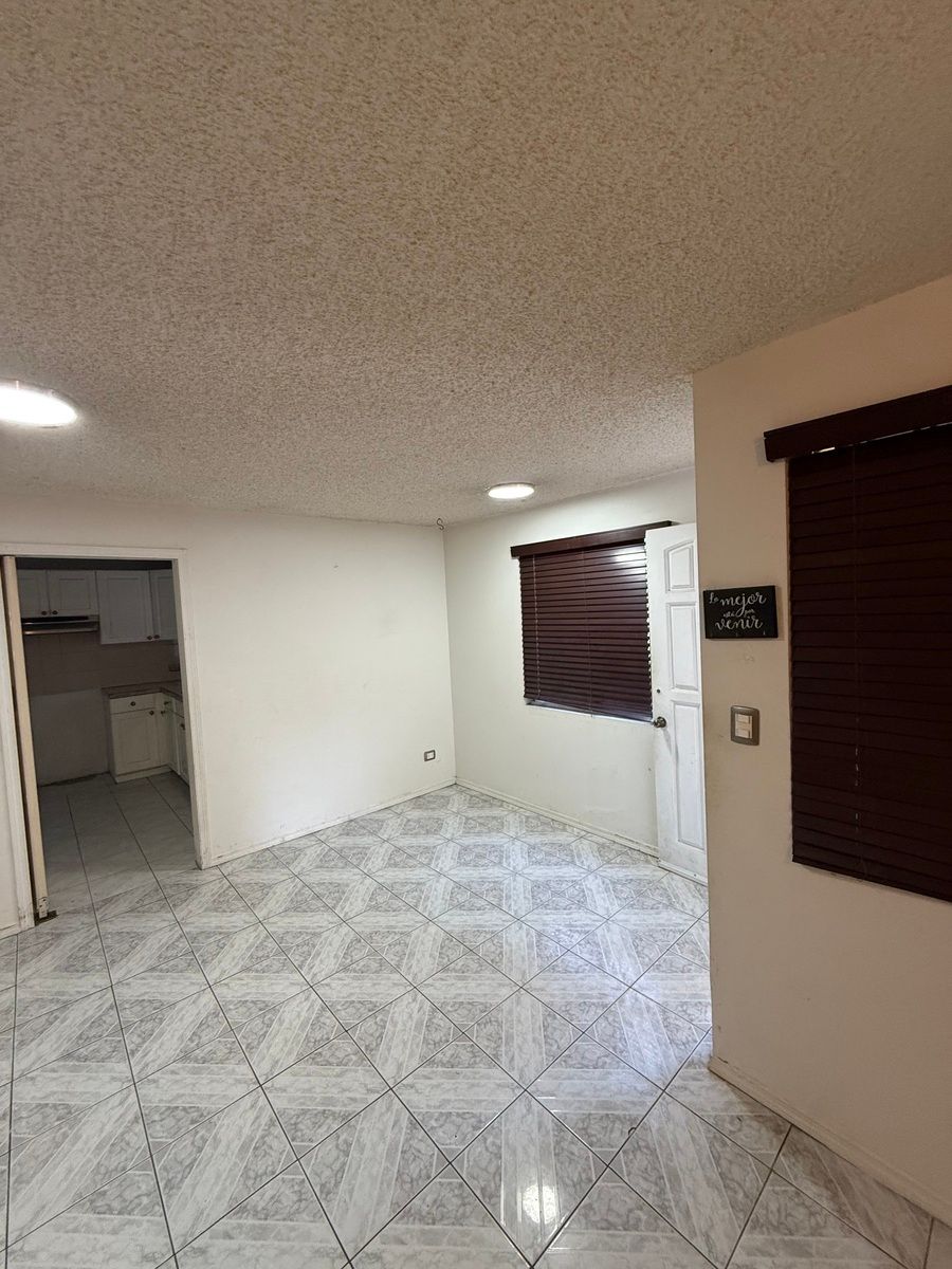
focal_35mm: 14
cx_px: 476
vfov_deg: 102.1
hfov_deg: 85.7
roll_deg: +3.3
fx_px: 513
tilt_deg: -3.0
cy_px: 634
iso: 320
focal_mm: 2.22
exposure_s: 1/120
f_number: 2.2
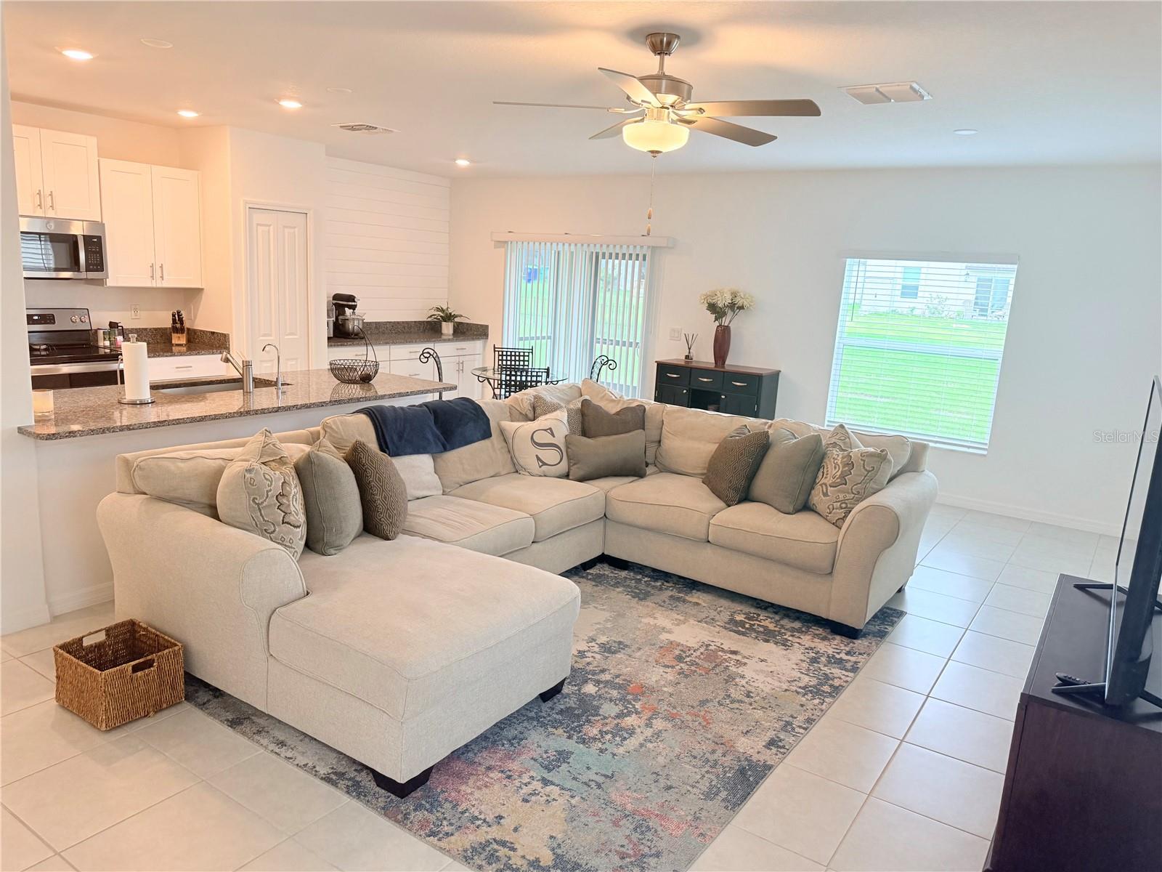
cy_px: 436
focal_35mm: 24
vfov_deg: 56.8
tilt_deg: -11.3
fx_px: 806
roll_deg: -3.5
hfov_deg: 71.6
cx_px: 581
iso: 200
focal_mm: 6.76
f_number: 1.78
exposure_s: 1/168
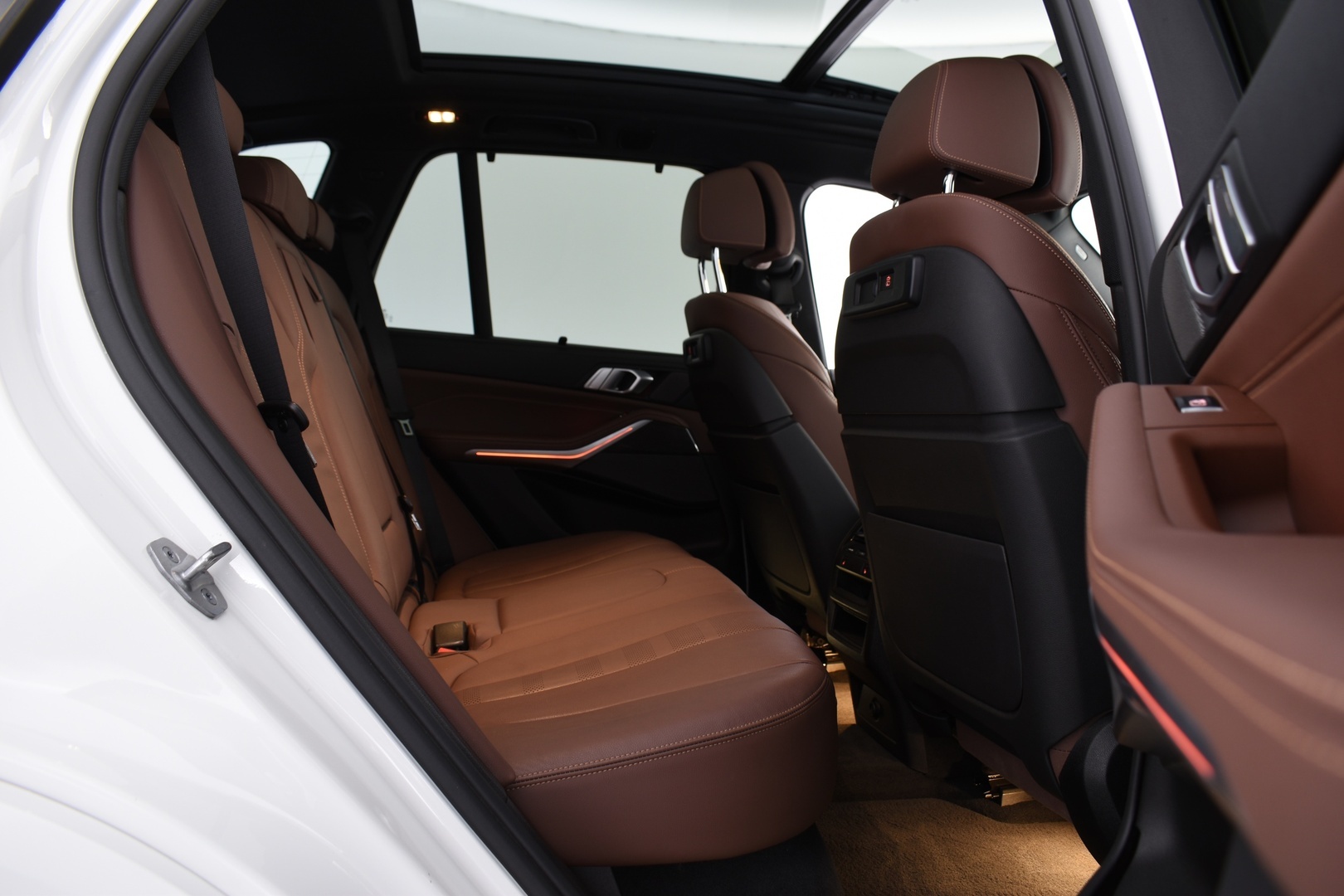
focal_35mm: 27
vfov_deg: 47.9
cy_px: 448
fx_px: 1008
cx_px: 672
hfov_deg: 67.4
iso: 100
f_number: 5.6
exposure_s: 2
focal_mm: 18
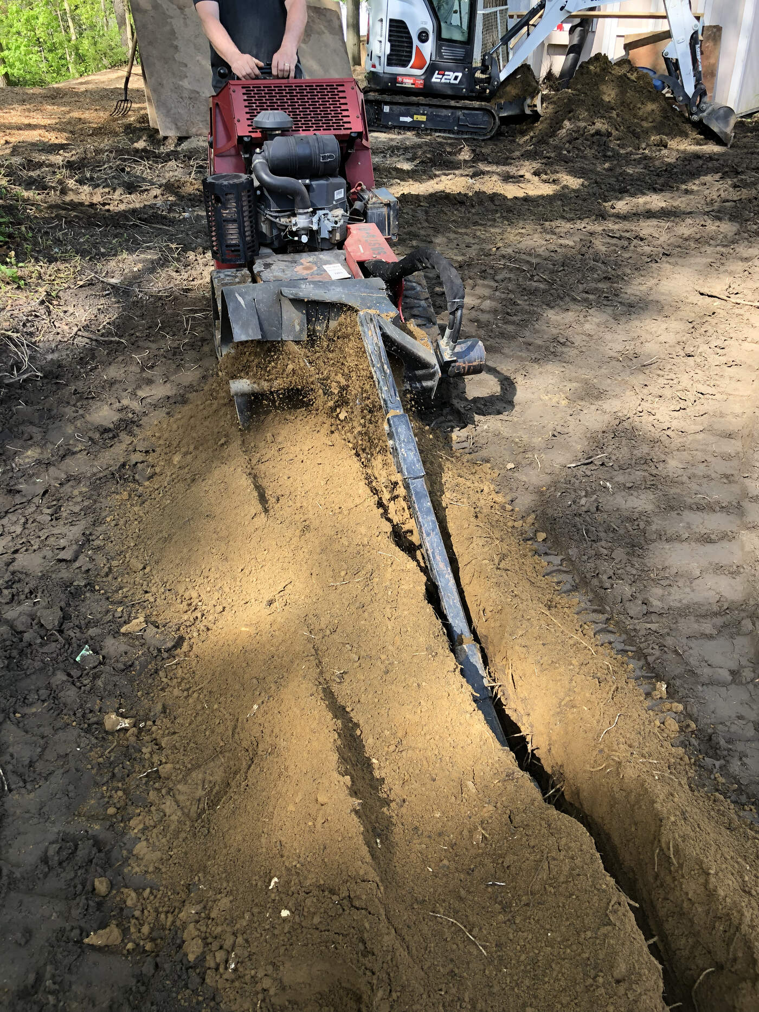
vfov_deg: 63.4
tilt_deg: -32.6
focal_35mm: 28
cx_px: 380
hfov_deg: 49.7
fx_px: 819
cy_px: 506
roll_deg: -0.2
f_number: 1.8
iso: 20
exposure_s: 1/167
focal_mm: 3.99
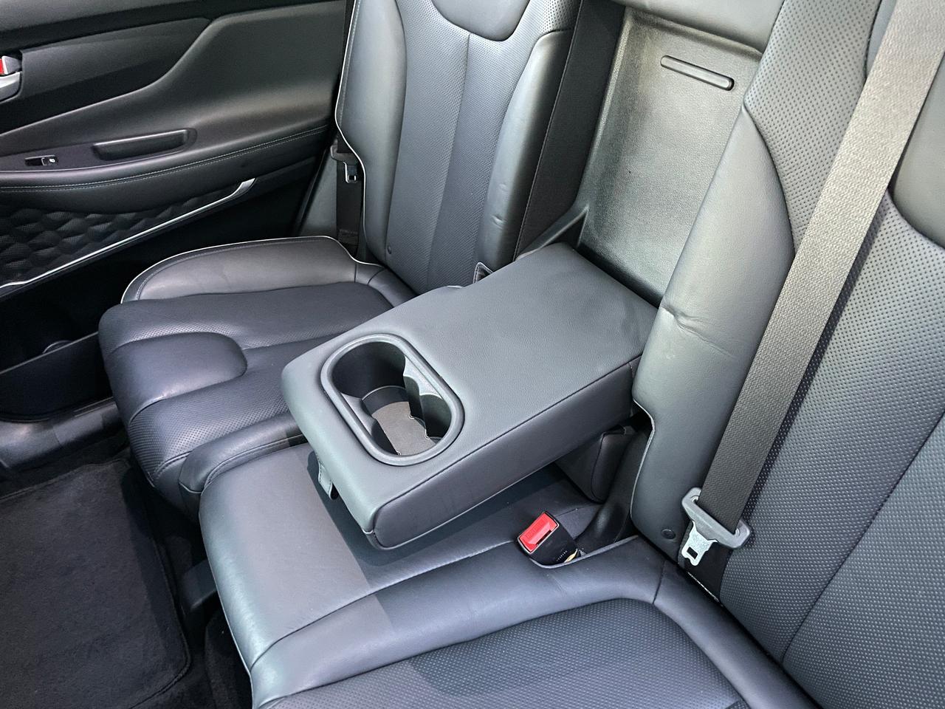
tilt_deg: -39.9
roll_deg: +3.6
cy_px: 354
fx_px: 710
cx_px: 472
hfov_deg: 67.3
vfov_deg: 53.1
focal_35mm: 26
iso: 400
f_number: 1.6
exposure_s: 1/12
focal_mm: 4.2
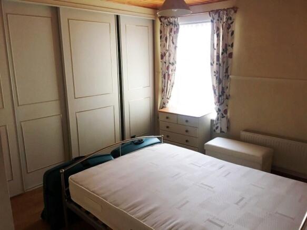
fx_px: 257
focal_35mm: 29
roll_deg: +0.5
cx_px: 154
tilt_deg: -13.8
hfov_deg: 61.7
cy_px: 115
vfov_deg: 48.2
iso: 50
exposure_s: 1/33
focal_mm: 4.15
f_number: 2.2
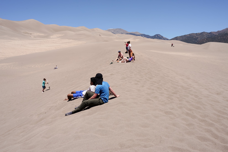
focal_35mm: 32
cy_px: 76
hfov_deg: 58.7
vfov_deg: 41.1
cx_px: 114
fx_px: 203
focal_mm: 32
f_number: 13
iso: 80
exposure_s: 1/160
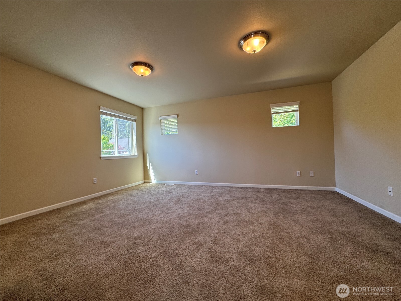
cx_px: 200
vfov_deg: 85.7
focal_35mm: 14
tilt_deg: +0.5
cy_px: 150
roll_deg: +2.1
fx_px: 162
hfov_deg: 102.1
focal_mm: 2.22
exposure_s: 1/120
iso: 125
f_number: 2.2
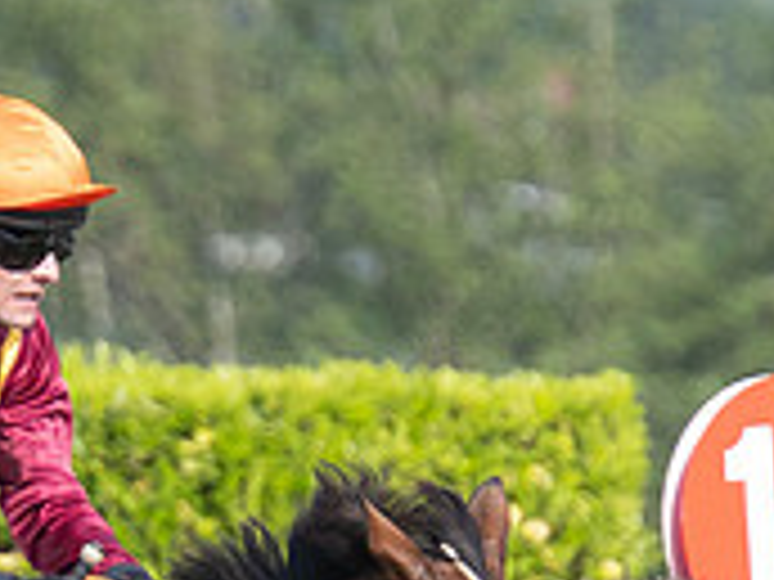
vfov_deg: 1.2
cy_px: 816
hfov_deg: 1.6
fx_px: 28307
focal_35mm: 1266
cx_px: -57
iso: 400
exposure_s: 1/2000
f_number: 4
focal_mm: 180
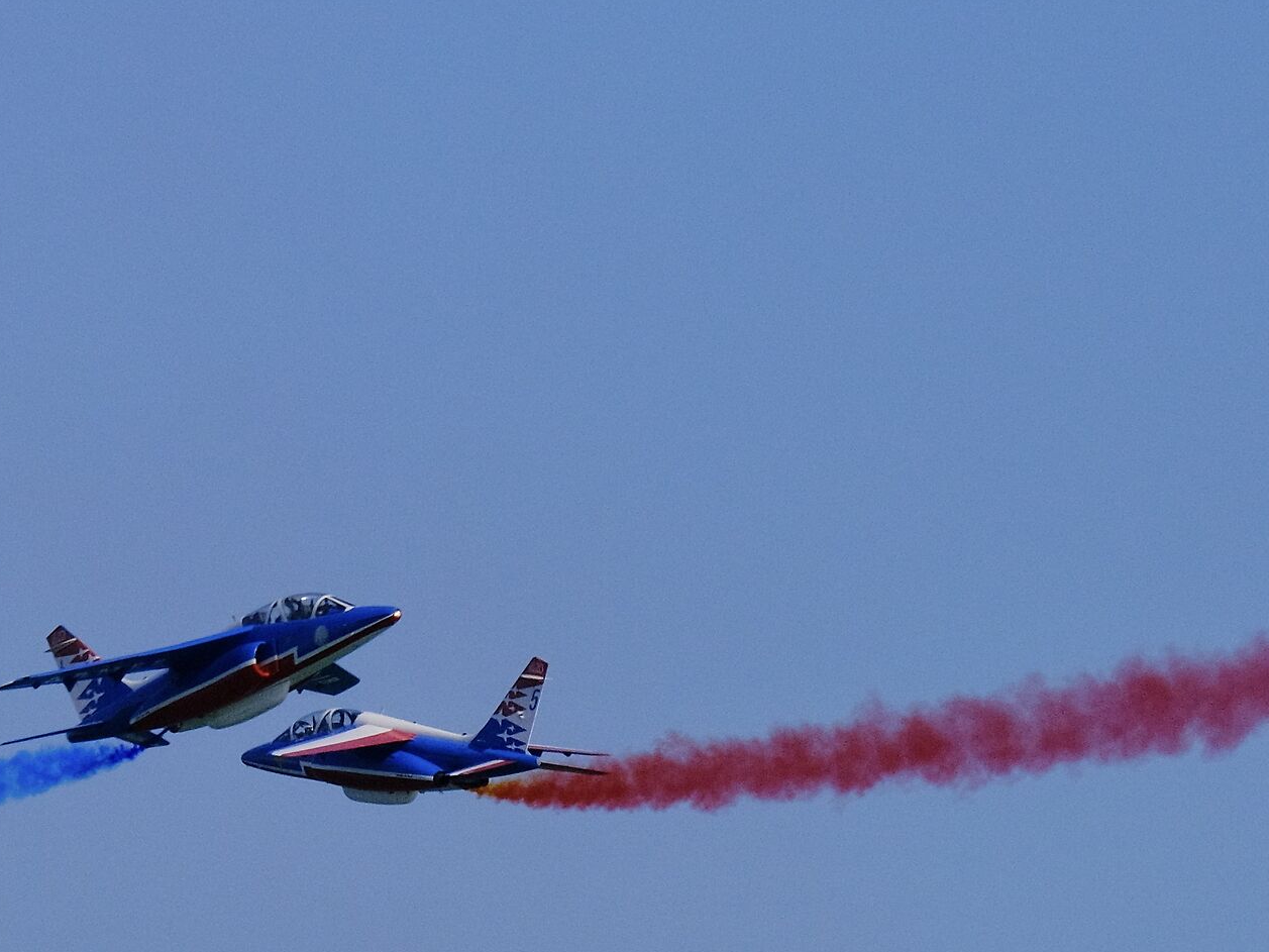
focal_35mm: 336
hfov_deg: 5.9
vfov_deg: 4.4
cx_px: 453
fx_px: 12319
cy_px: 636
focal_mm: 121.8
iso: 800
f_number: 7.1
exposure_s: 1/6400
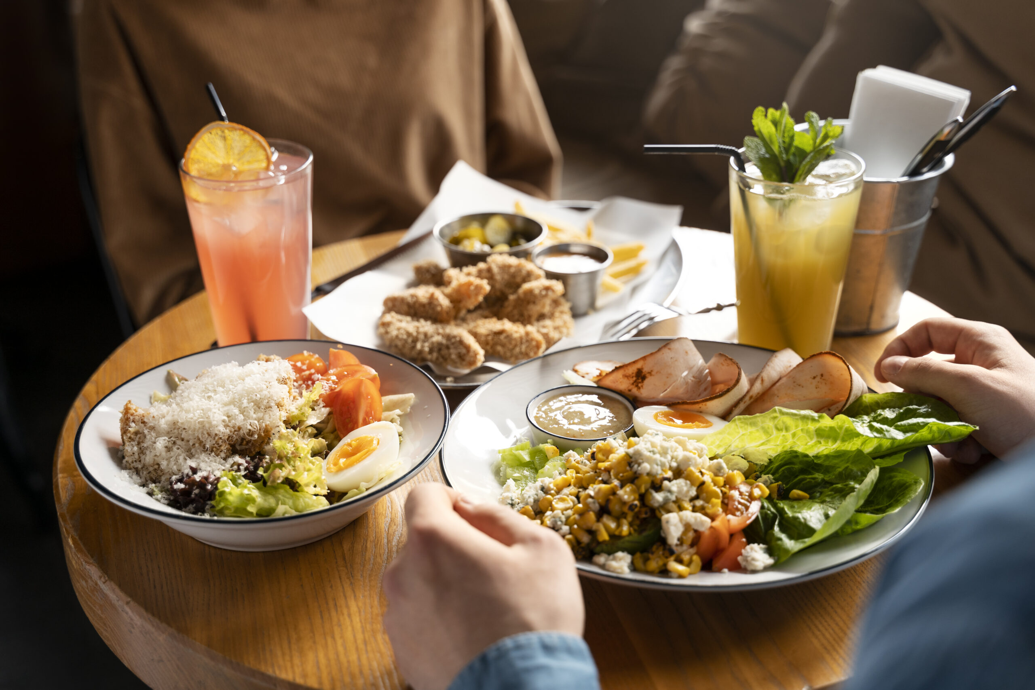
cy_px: 345
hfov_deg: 41.1
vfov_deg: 28.1
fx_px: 1380
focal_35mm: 48
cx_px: 518
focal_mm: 48
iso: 500
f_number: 3.5
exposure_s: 1/160
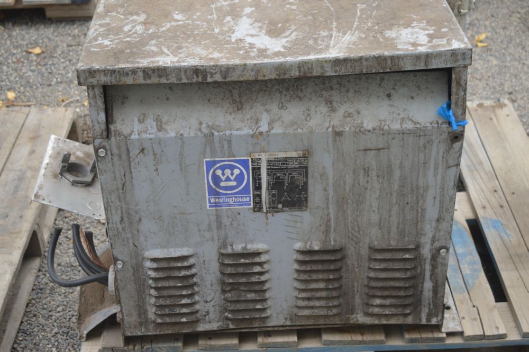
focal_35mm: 57
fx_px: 837
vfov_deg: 23.7
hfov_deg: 35.1
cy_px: 176
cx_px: 264
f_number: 4.8
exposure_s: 1/80
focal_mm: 38
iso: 400
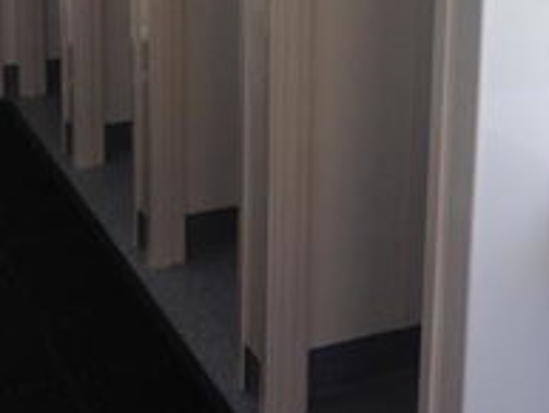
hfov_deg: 23.2
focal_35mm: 82
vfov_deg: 17.5
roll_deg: -1.4
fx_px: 1301
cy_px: -20
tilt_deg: -11.5
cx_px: 501
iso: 50
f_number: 2.4
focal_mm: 4.12
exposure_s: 1/120
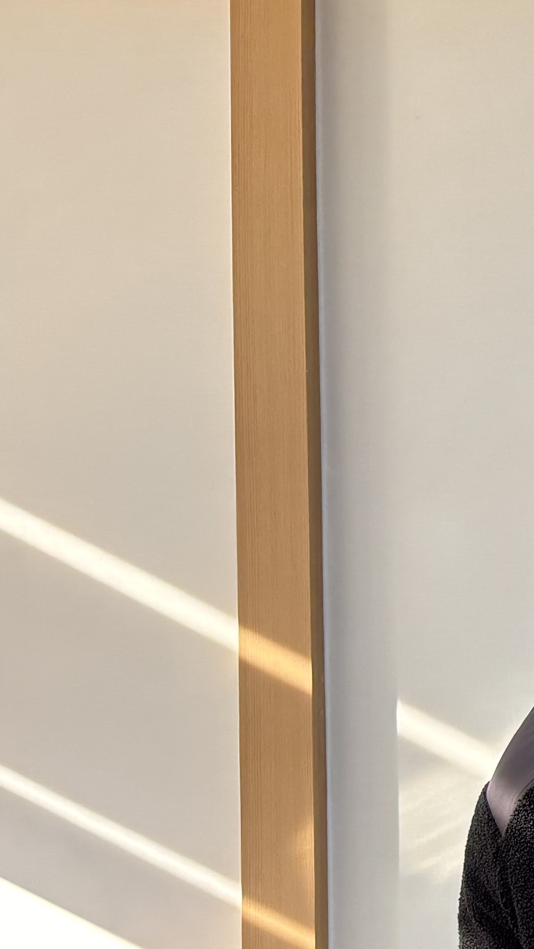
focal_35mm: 84
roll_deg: -0.2
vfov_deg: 24.3
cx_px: 1407
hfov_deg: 11.2
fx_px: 2115
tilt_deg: -0.4
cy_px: 915
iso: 64
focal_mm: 5.96
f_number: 1.6
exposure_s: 1/120
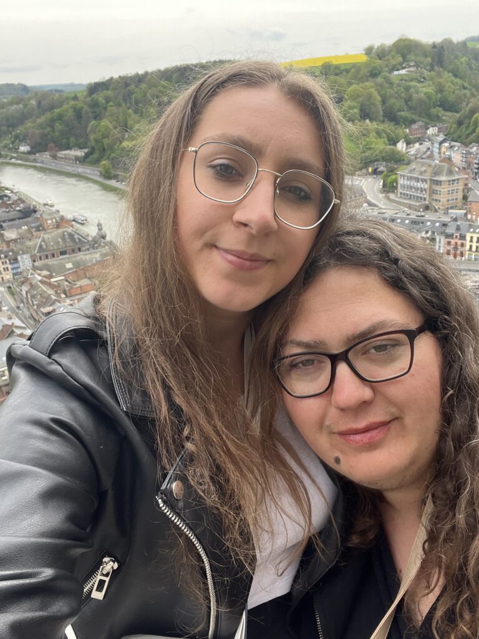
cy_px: 320
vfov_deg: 60.0
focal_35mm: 30
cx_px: 240
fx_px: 554
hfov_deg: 46.8
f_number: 2.2
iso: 25
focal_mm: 2.71
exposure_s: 1/125
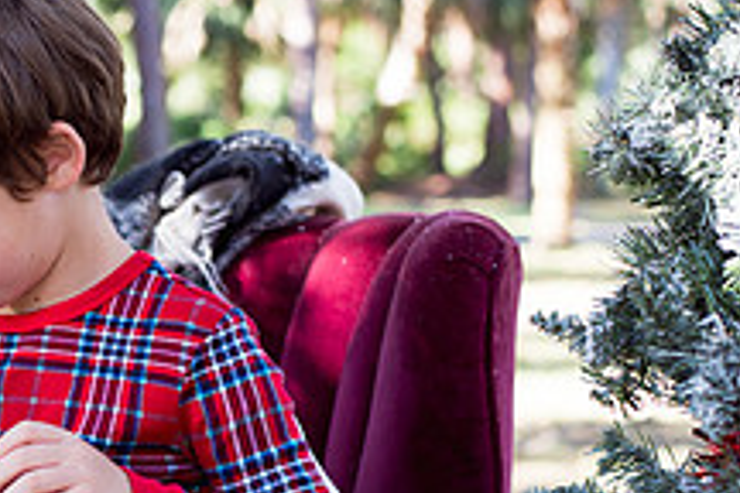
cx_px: -171
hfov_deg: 14.7
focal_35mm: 134
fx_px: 2754
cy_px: 423
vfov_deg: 10.2
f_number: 4
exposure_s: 1/160
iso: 125
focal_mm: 50
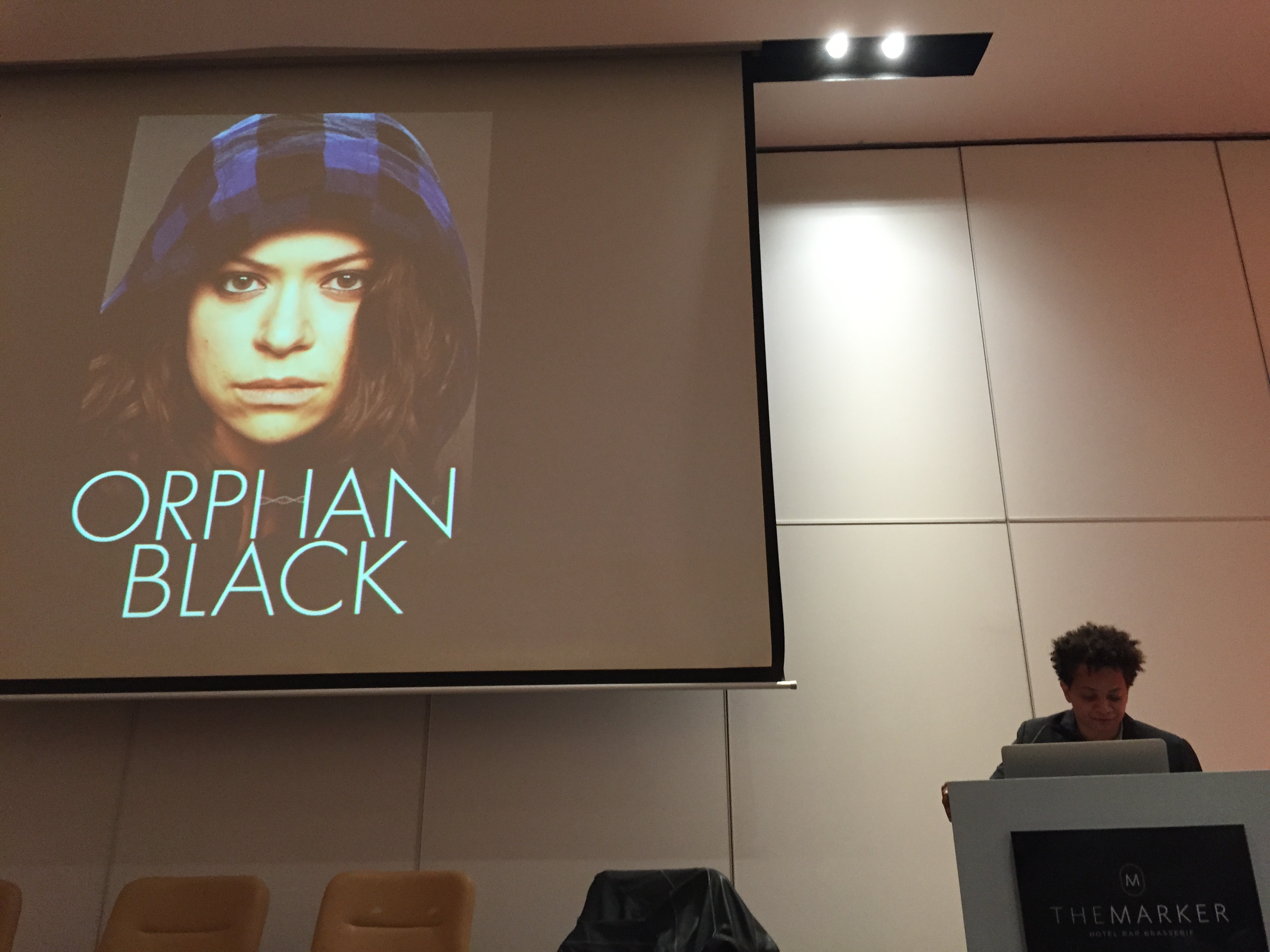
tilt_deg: +21.6
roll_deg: -0.3
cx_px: 635
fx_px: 1064
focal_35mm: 29
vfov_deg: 48.2
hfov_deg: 61.7
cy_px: 476
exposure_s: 1/30
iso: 160
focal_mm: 4.15
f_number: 2.2
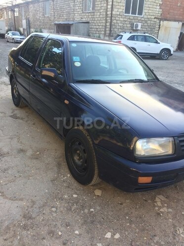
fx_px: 206
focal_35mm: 29
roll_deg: -2.2
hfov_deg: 48.2
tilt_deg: -23.8
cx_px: 92
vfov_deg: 61.7
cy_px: 123
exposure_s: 1/152
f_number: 2.2
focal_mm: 4.15
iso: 32
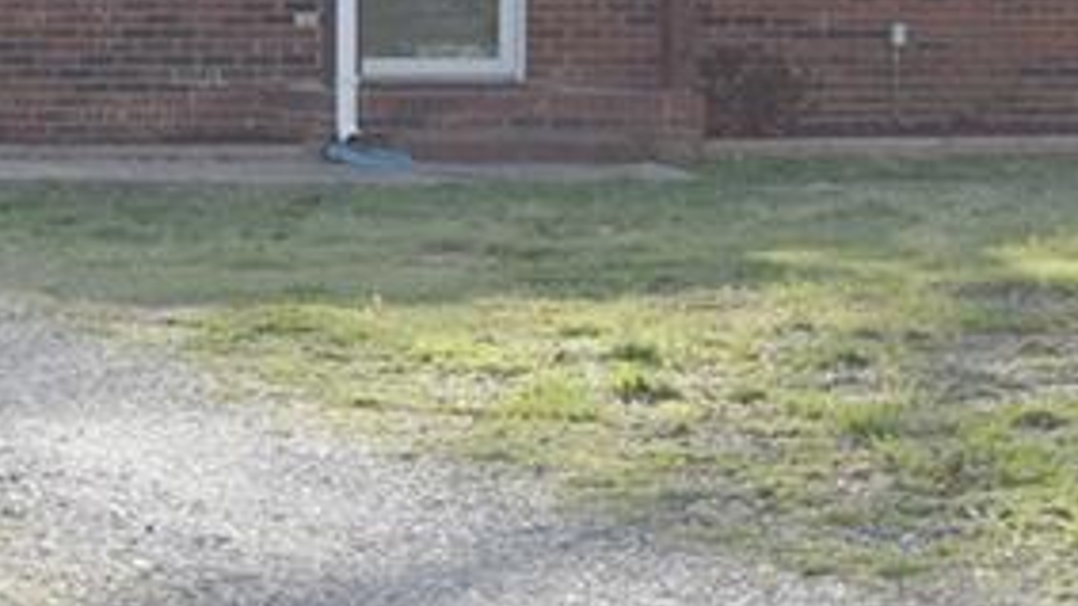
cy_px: 118
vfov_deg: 7.6
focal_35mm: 159
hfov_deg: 13.5
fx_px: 4544
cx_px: 594
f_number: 9
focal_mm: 28
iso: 100
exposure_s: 1/200
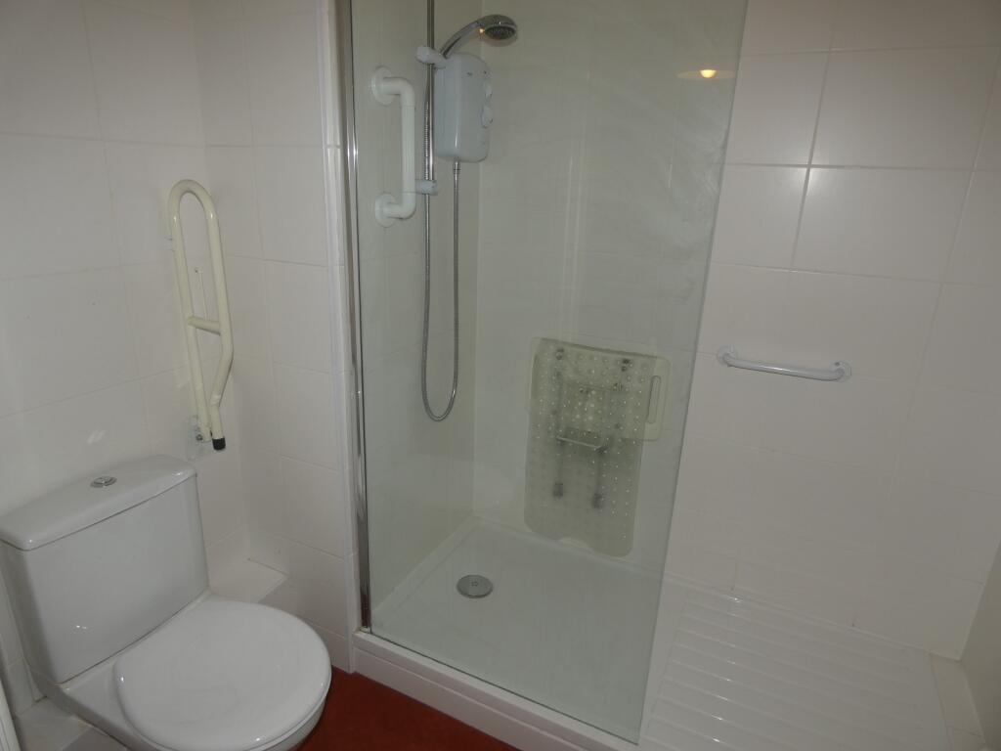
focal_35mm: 20
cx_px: 500
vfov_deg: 66.0
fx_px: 578
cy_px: 376
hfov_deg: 81.7
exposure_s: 1/125
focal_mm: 3.6
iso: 80
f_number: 2.8
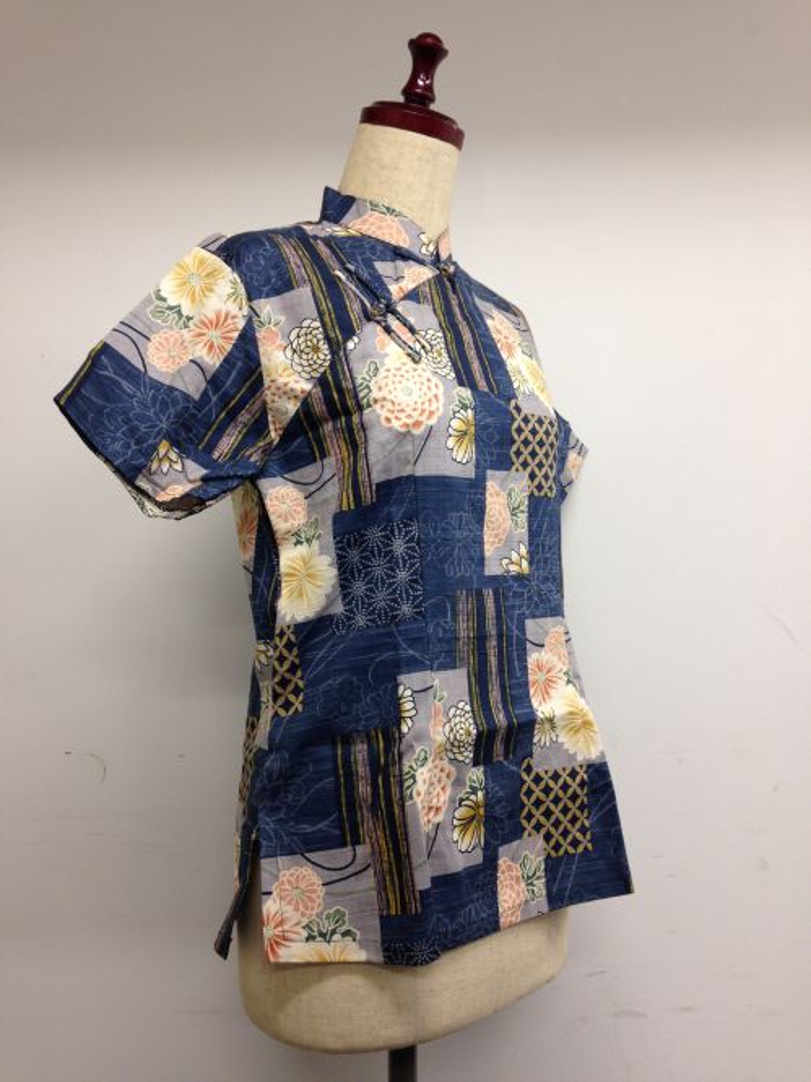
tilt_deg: +2.2
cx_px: 406
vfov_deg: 55.4
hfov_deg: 42.9
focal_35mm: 33
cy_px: 541
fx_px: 1032
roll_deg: +1.1
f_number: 2.4
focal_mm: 4.12
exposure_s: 1/20
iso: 50
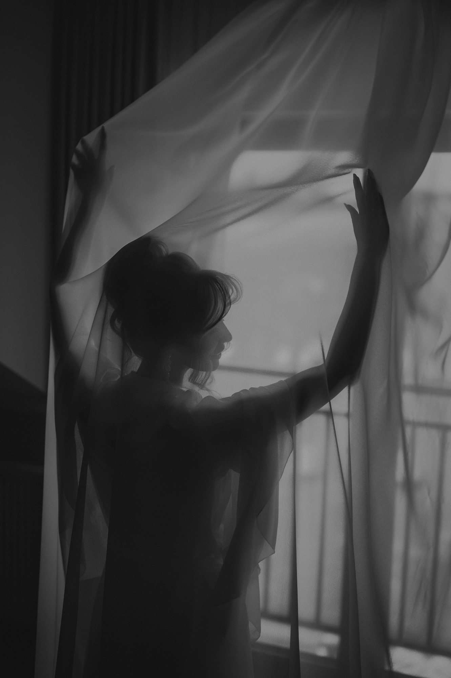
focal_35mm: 50
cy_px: 339
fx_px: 941
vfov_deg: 39.6
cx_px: 226
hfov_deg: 27.0
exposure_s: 1/800
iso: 100
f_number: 1.8
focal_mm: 50
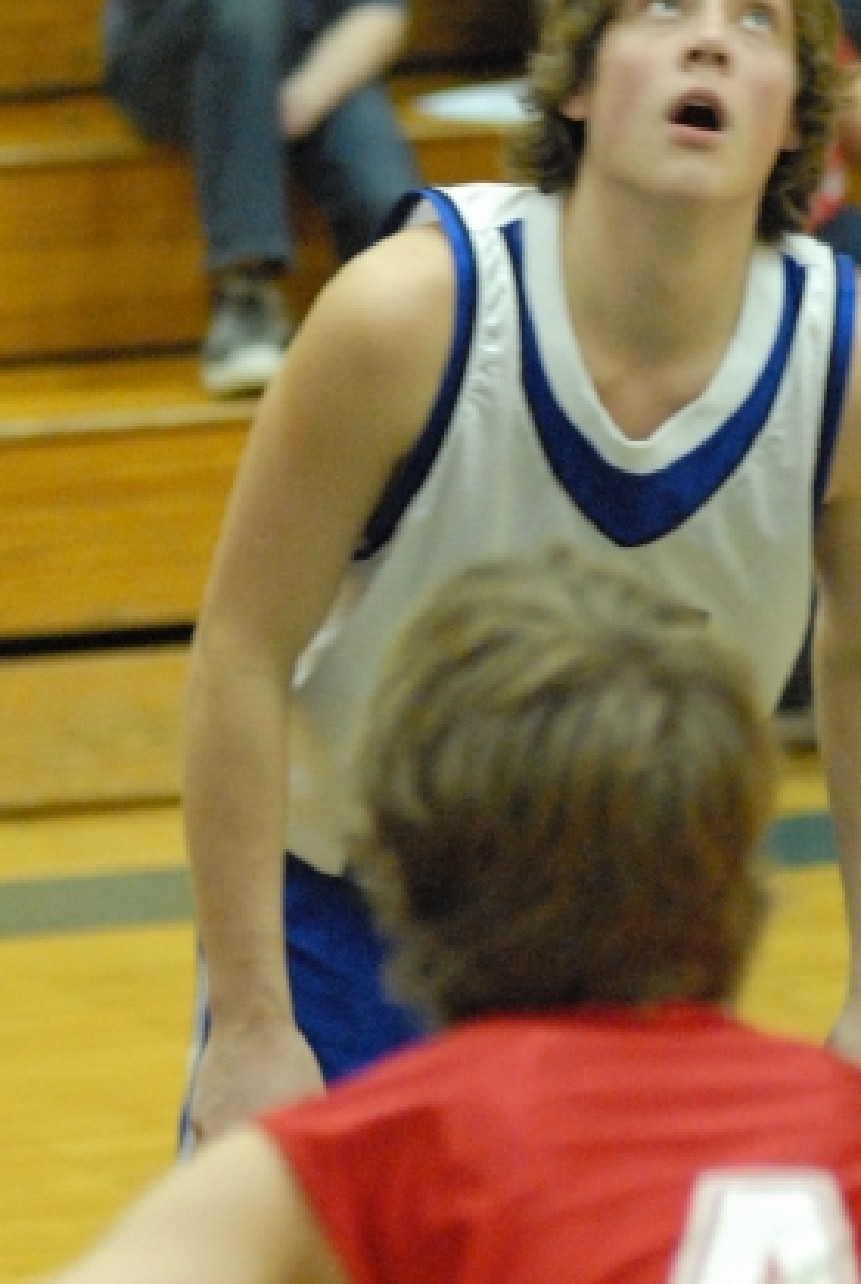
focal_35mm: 509
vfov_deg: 4.0
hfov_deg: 2.7
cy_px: 78
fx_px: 18189
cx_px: 643
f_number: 4
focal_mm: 145
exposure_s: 1/60
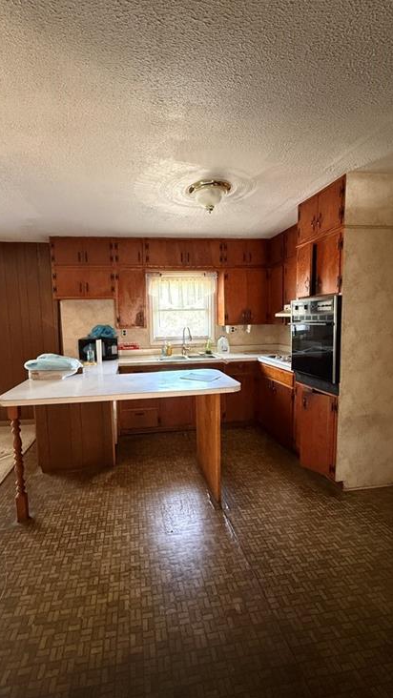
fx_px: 296
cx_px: 174
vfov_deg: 99.4
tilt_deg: -5.6
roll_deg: +1.5
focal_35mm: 16
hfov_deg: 66.9
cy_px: 350
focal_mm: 2.22
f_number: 2.2
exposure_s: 1/60
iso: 1000
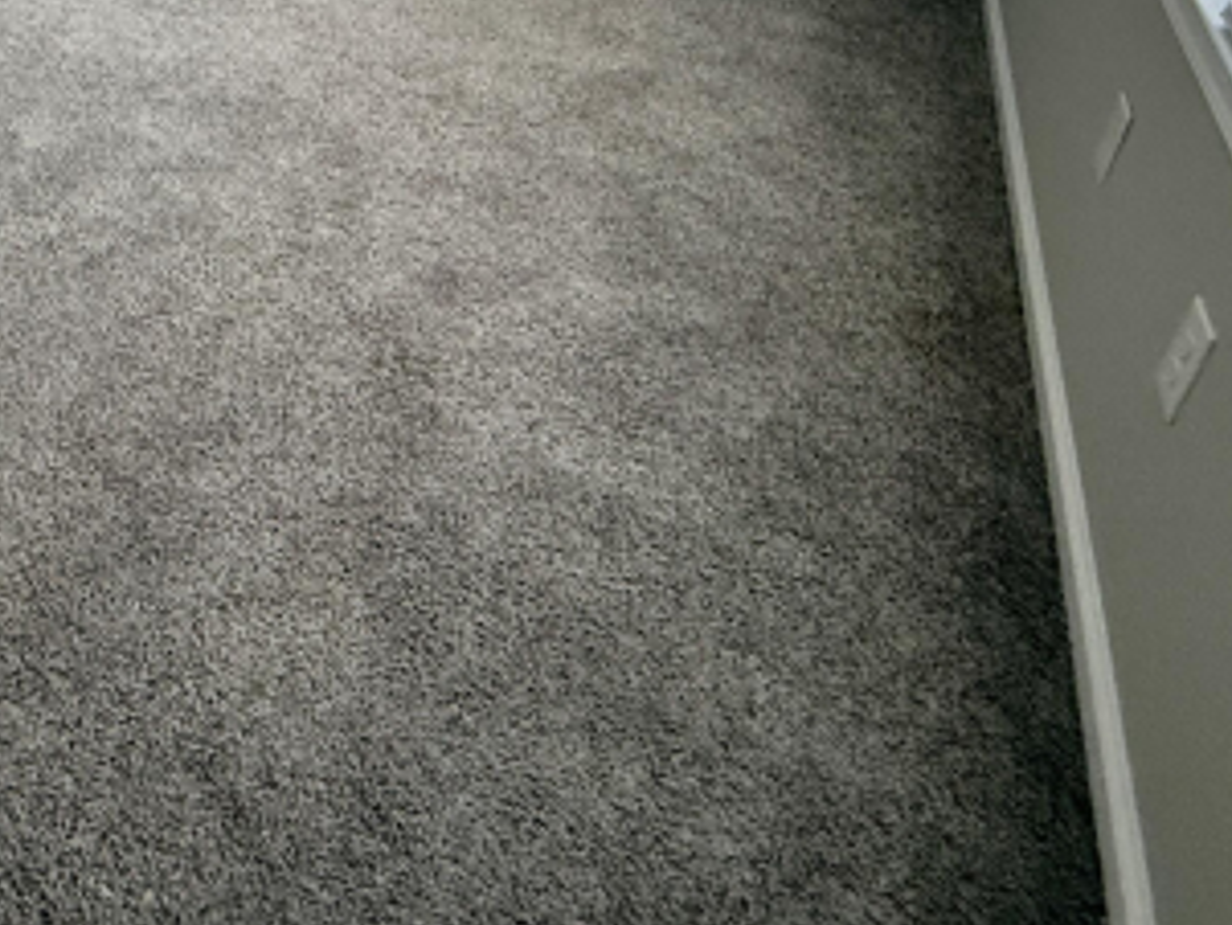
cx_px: 133
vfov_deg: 39.0
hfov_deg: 51.7
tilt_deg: -26.7
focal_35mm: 31
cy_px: -45
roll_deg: +2.6
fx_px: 1104
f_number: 2.2
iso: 400
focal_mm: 2.22
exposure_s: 1/73
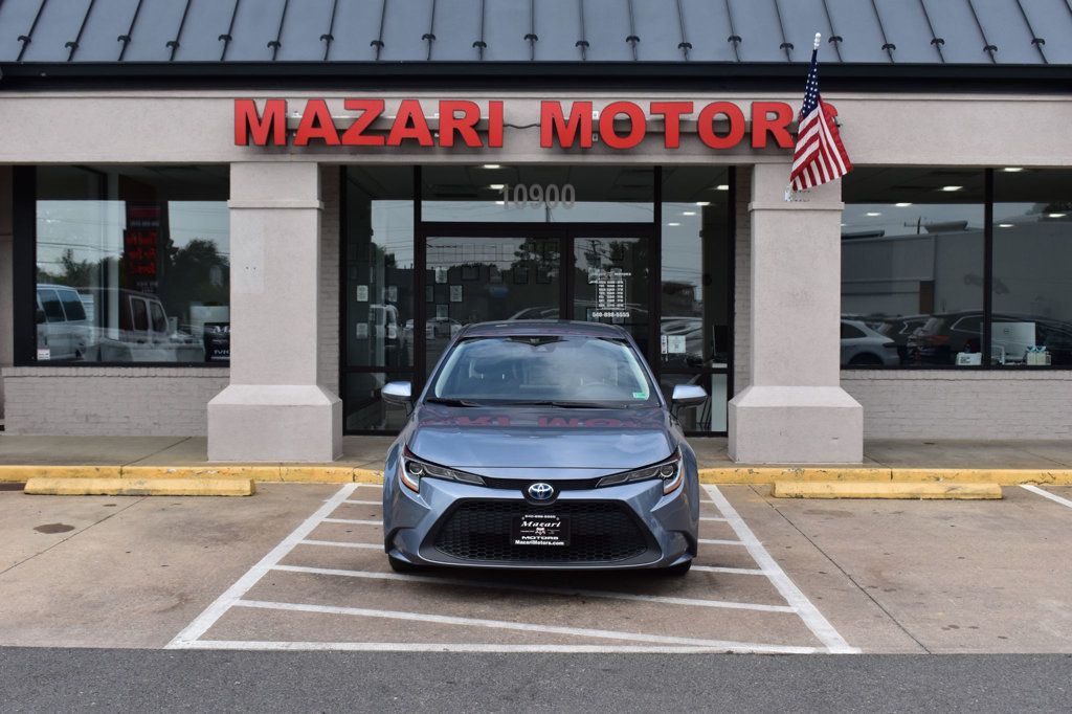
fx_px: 1339
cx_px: 536
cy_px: 357
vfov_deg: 29.8
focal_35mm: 45
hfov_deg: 43.6
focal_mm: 30
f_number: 11
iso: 400
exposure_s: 1/400
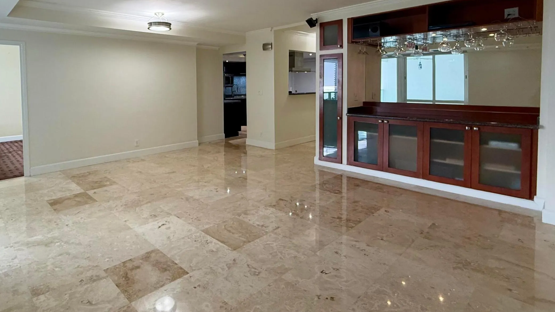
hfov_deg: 82.5
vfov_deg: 52.3
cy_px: 97
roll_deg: +0.4
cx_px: 213
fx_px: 309
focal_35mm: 21
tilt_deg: -2.0
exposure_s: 1/120
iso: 250
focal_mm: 2.22
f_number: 2.2
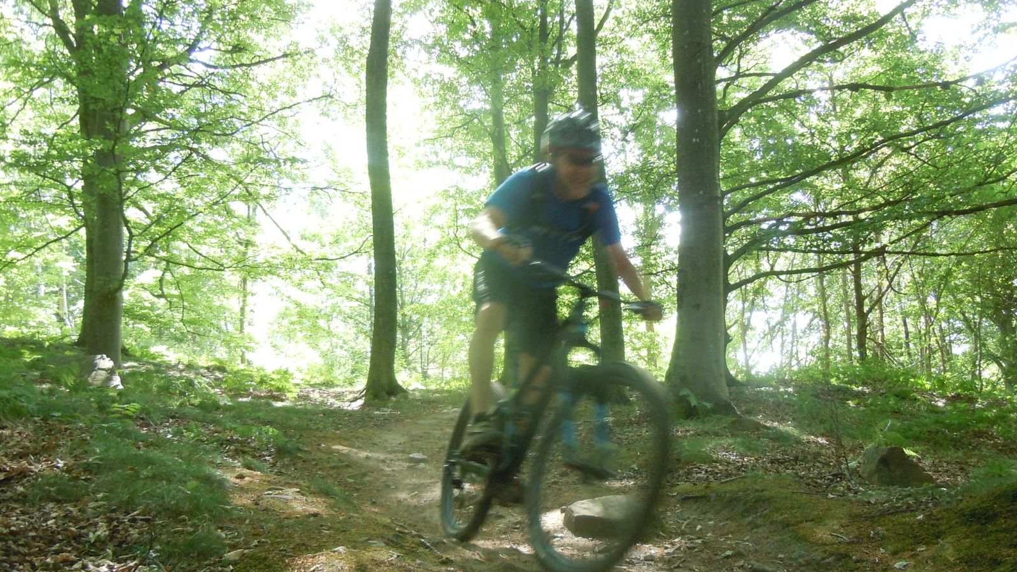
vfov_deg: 35.4
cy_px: 353
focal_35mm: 33
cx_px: 511
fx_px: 890
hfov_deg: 59.5
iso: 400
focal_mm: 5.4
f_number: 3.5
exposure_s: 1/60
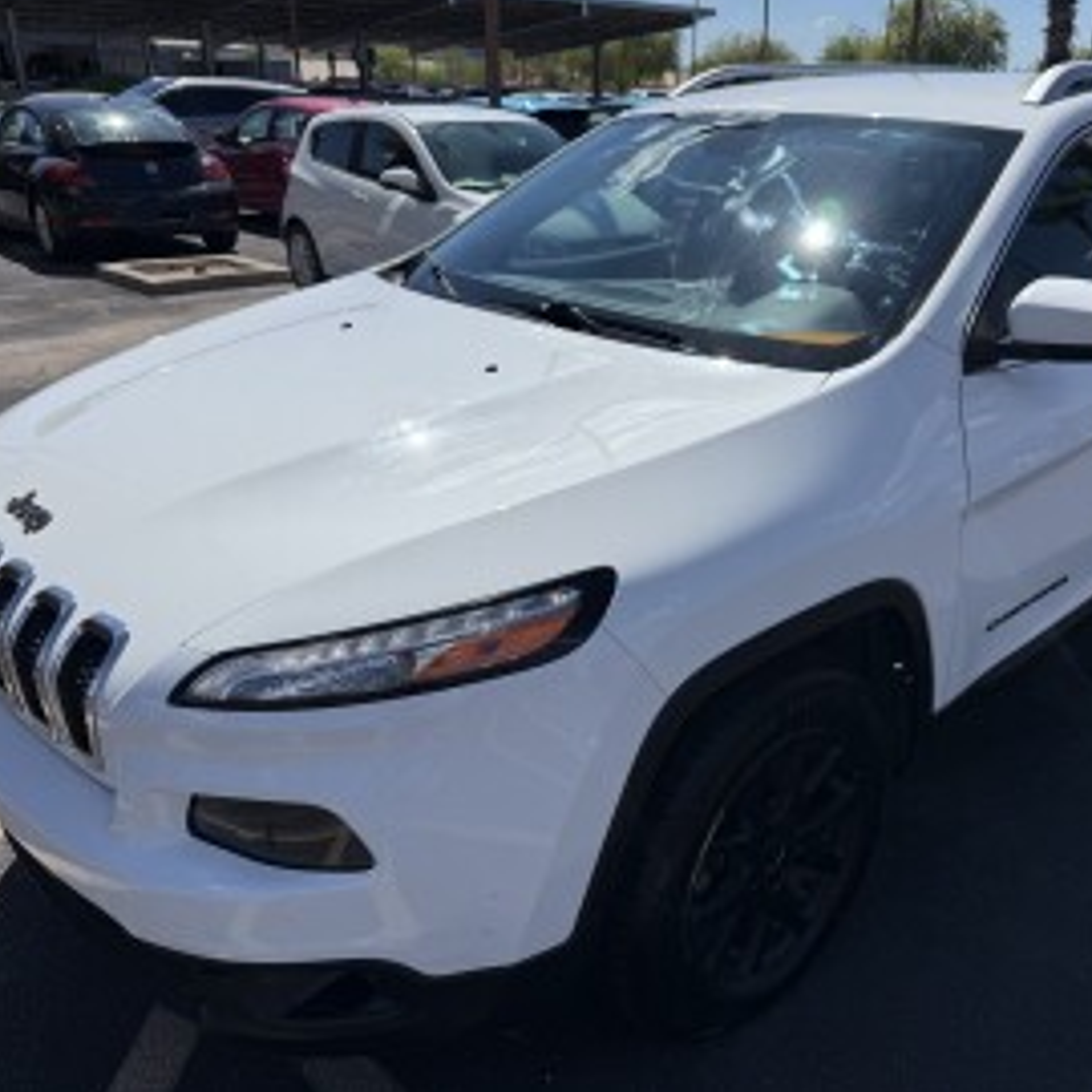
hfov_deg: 55.2
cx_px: 661
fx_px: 1035
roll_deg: -2.0
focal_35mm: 29
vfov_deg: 55.6
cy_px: 544
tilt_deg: -23.3
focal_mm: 6.76
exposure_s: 1/9091
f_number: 1.78
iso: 80
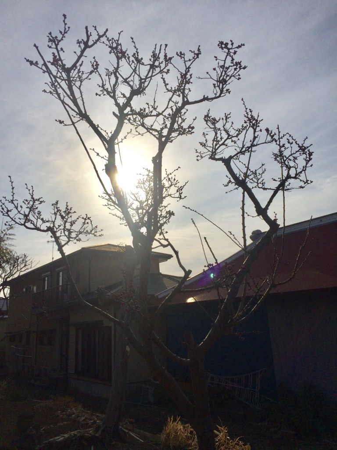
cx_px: 168
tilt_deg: +13.1
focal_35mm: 29
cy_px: 225
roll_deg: +4.5
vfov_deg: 61.7
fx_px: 376
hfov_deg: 48.2
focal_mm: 4.15
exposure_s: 1/13699
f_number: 2.2
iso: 32
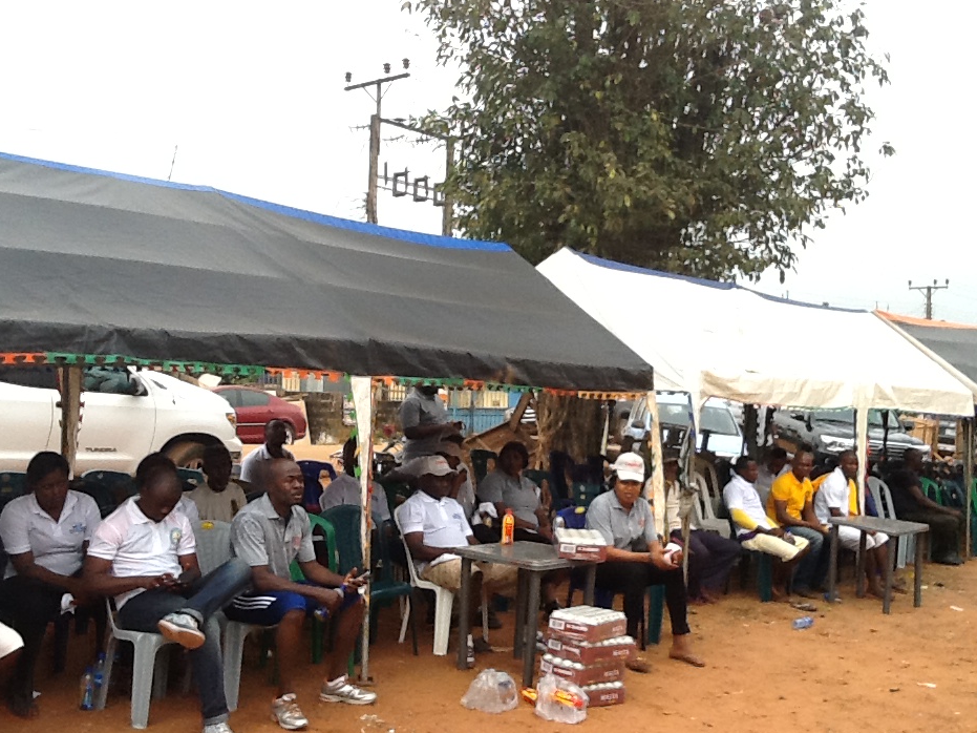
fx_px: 931
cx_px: 500
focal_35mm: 33
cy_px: 368
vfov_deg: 42.9
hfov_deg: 55.4
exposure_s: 1/637
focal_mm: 2.03
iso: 64
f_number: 2.4
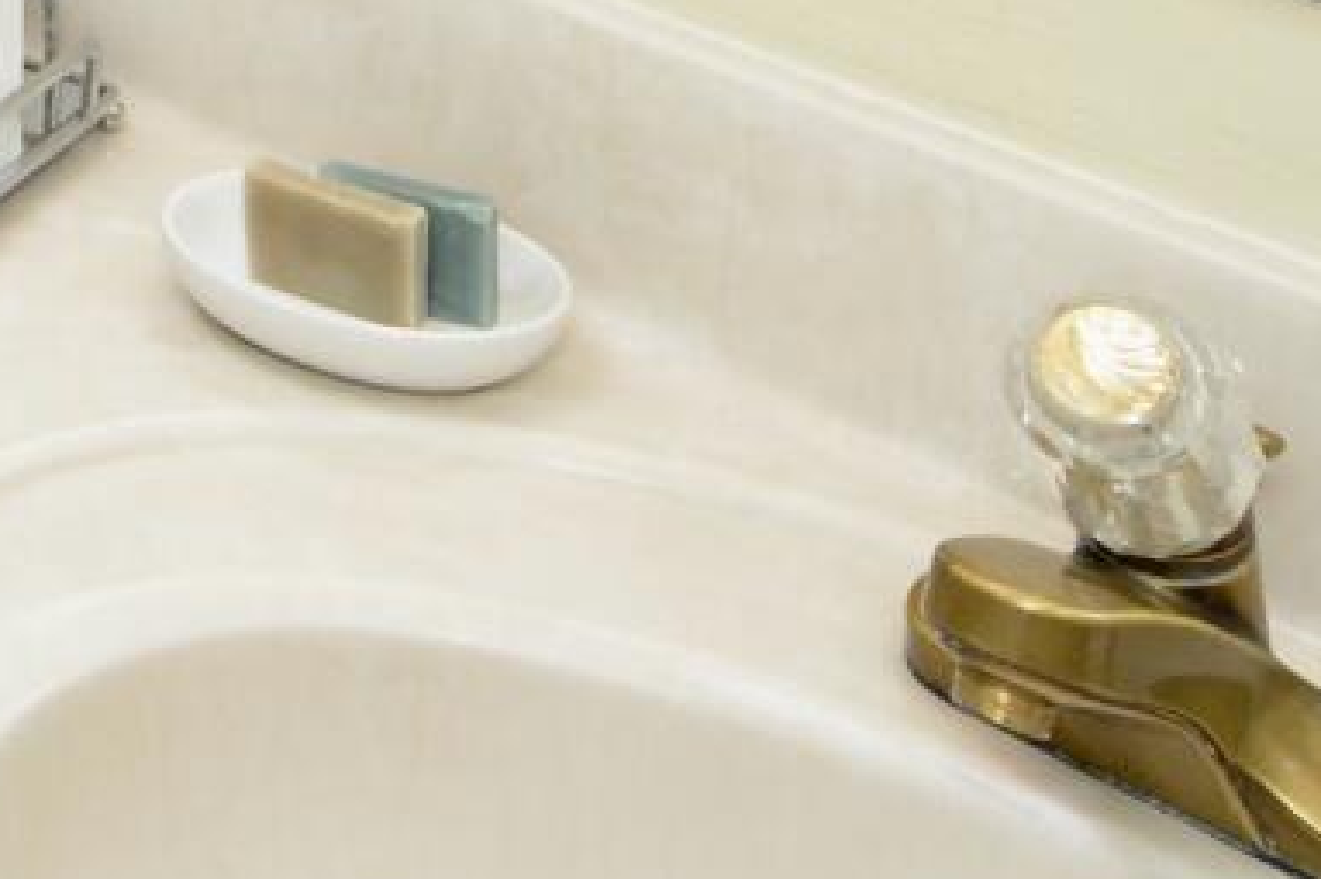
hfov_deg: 18.7
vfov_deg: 11.3
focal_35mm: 94
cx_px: -762
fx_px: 3448
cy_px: -1420
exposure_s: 1/100
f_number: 7.1
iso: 800
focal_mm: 12
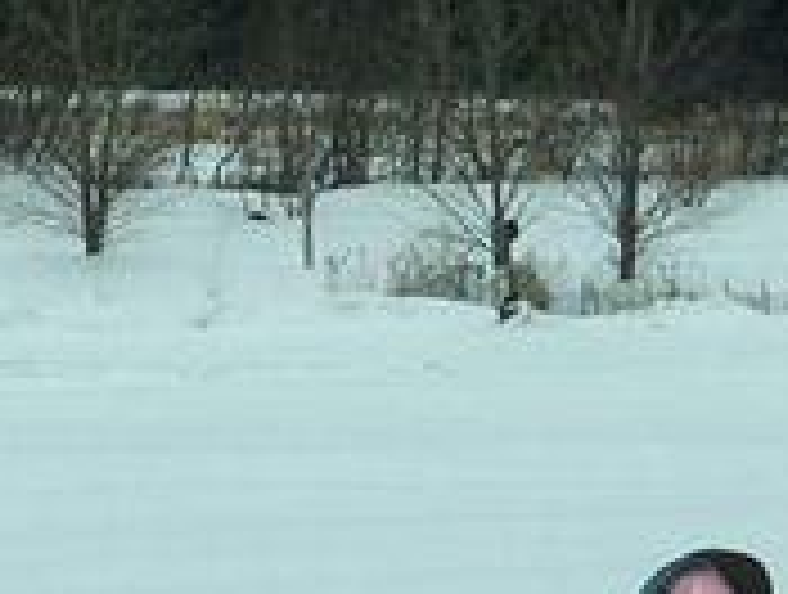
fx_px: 10174
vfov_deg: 3.3
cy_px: 716
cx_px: 531
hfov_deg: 4.4
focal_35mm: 446
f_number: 6.1
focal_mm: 19.6
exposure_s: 1/585
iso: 100
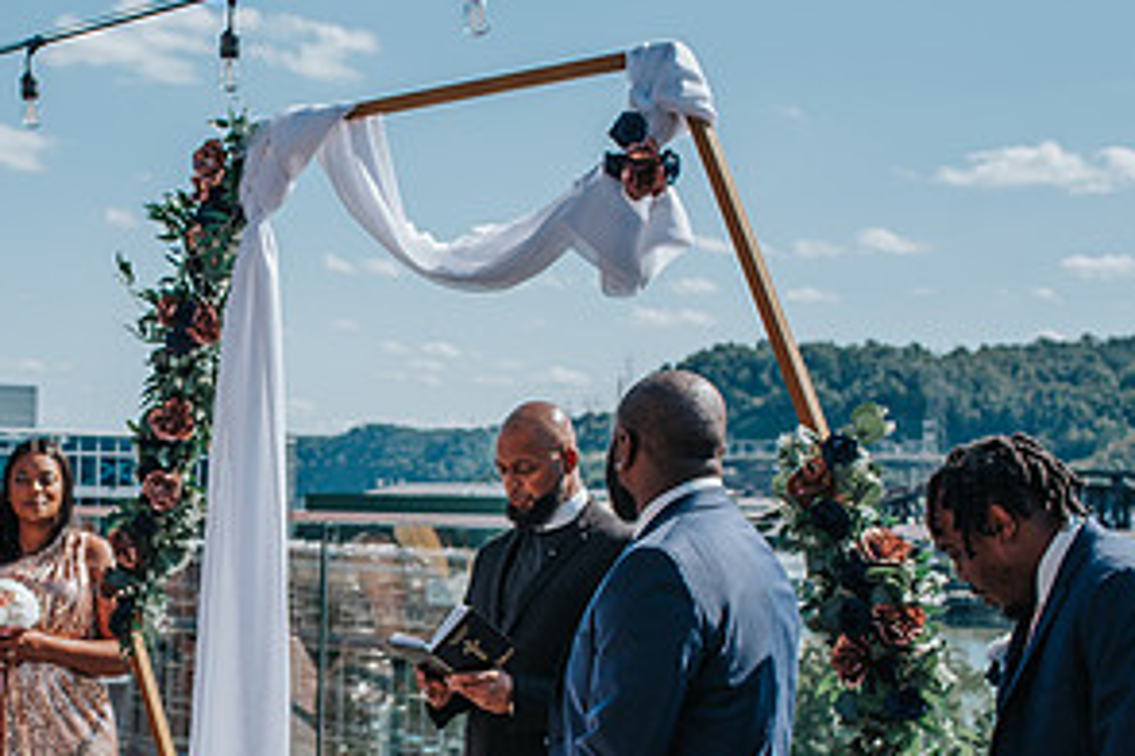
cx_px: 151
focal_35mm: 69
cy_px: 634
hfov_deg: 28.3
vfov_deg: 19.5
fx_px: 2175
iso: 140
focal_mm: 35
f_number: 4
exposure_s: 1/1600
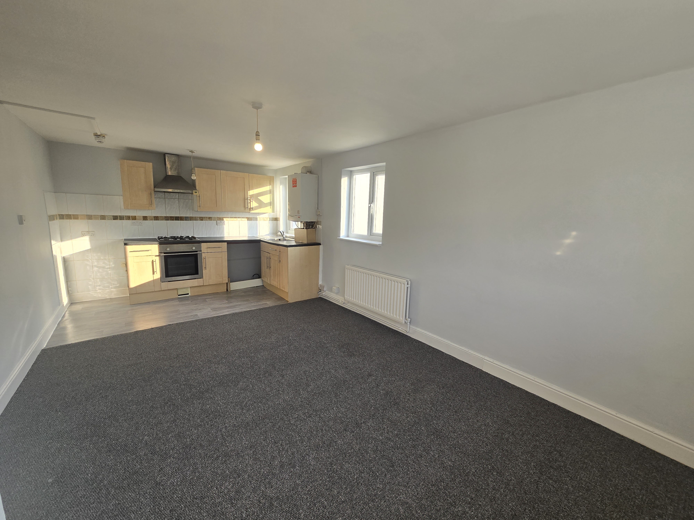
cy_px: 260
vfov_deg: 89.9
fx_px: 261
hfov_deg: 106.2
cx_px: 347
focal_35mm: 13
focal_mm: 2.2
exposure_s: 1/195
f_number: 2.2
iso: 50
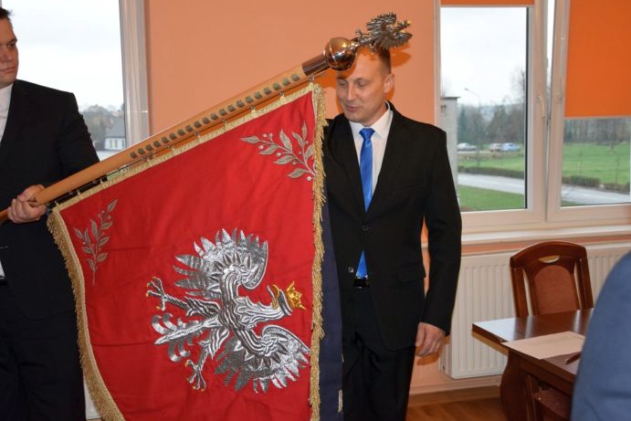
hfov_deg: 39.6
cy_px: 199
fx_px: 877
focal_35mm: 50
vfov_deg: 27.0
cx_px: 321
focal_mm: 30
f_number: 4.2
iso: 1000
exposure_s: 1/60
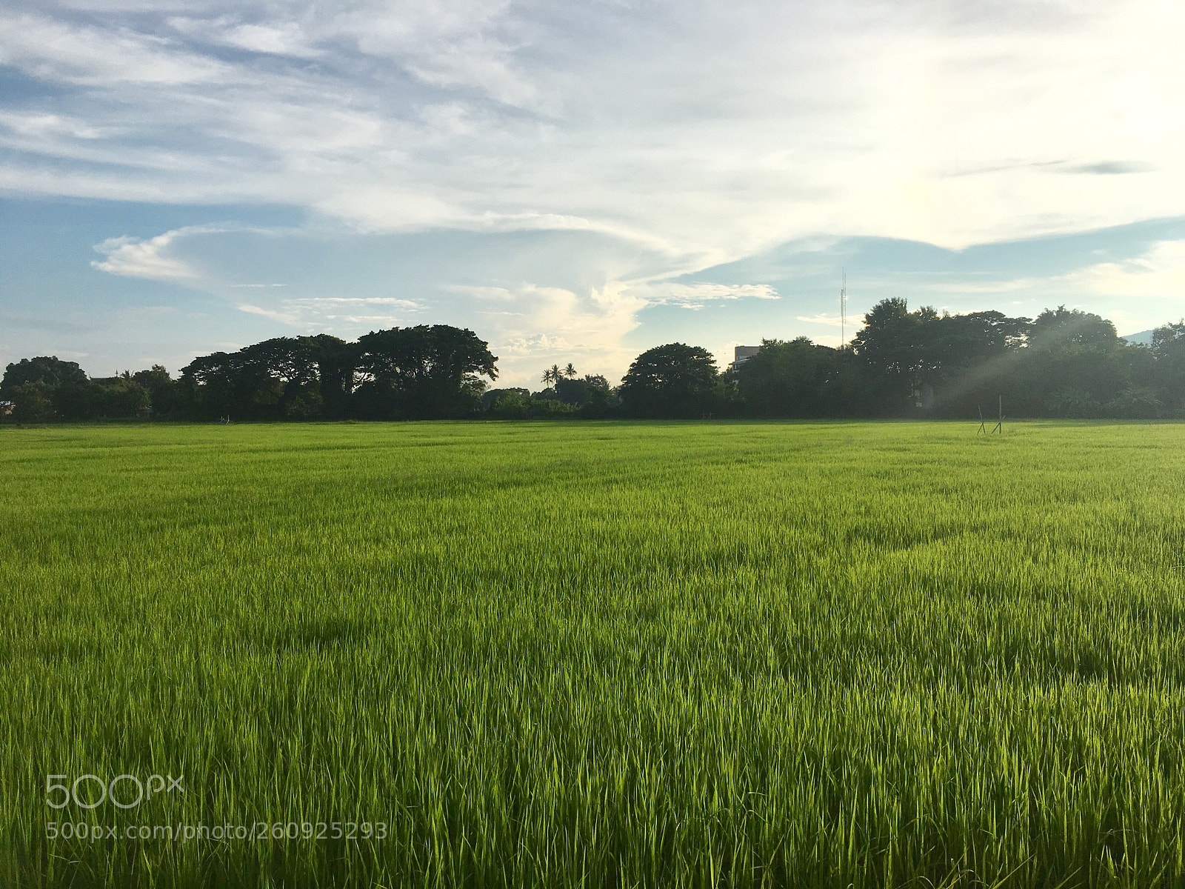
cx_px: 592
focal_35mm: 29
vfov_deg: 48.2
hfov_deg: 61.7
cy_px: 444
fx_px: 993
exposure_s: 1/2331
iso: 25
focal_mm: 4.15
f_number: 2.2
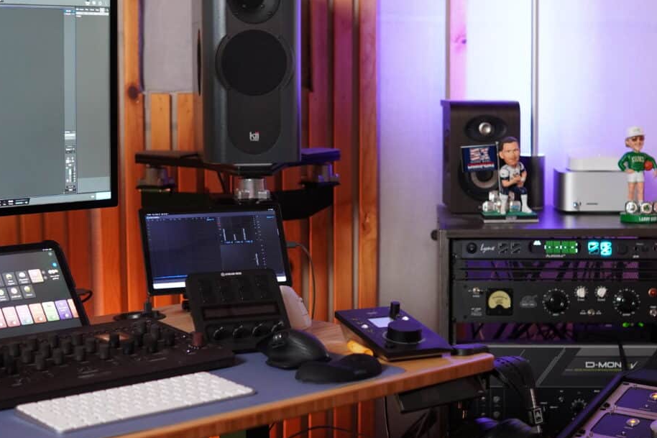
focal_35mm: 63
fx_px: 1149
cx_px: 347
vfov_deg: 21.5
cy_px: 248
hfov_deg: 31.9
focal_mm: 30
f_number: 2.2
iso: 1600
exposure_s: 1/160
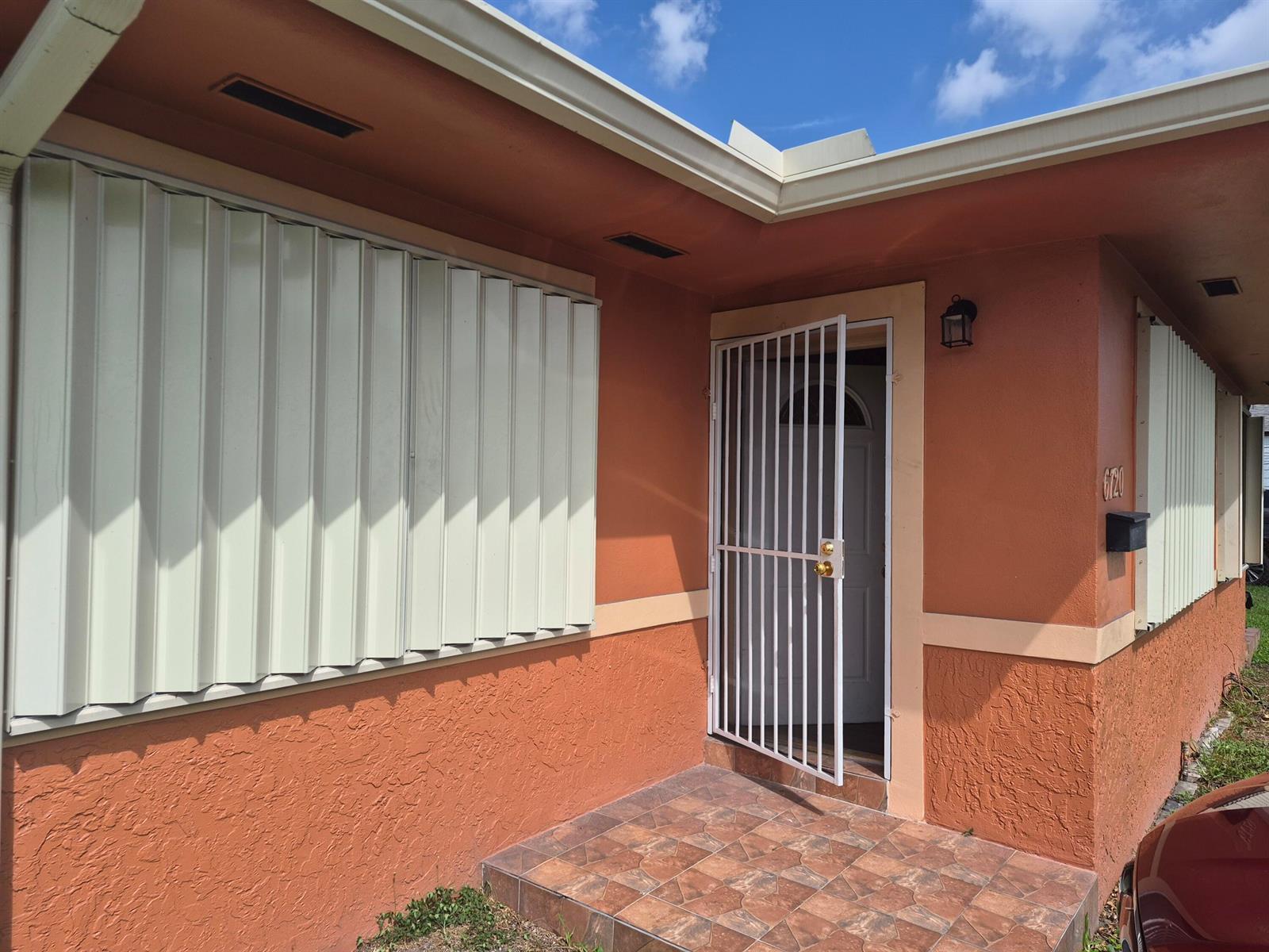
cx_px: 634
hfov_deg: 73.9
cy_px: 476
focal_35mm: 23
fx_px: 843
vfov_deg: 58.9
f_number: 1.8
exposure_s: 1/5696
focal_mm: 5.4
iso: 80
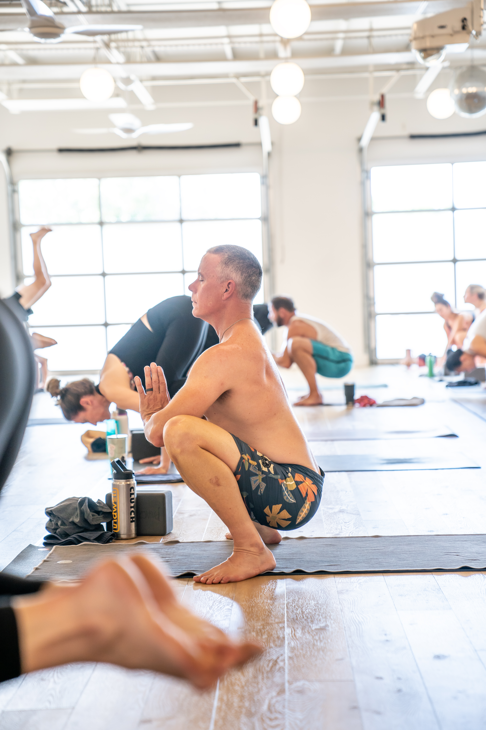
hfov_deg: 19.5
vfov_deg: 28.8
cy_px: 365
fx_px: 1417
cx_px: 243
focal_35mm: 70
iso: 200
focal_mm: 70
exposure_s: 1/80
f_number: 2.8
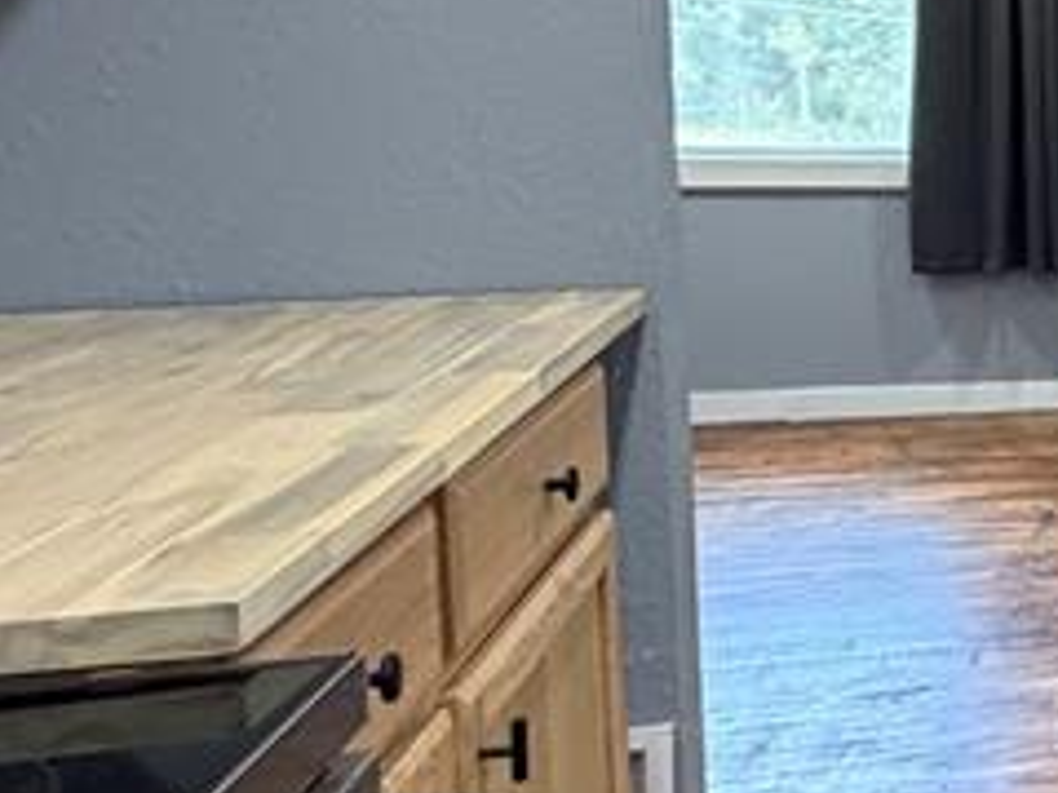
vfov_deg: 24.2
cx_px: 1762
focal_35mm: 60
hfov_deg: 22.9
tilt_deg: -6.1
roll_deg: -0.8
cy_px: 213
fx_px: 1833
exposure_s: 1/60
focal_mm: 2.22
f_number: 2.2
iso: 400
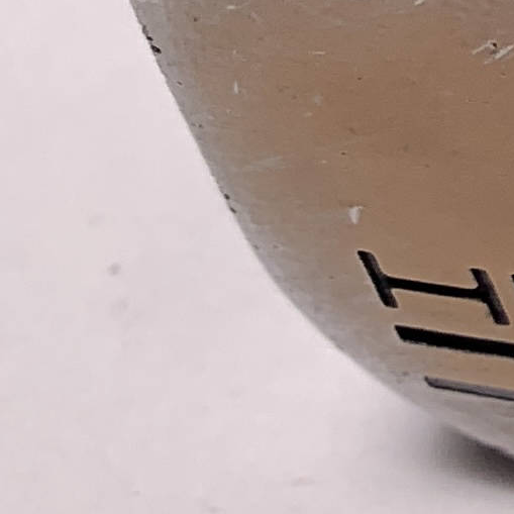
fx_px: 3057
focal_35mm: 182
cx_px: 1915
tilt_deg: -44.0
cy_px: -59
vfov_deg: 9.5
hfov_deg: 7.4
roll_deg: -2.8
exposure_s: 1/223
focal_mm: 4.25
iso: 25
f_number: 1.8
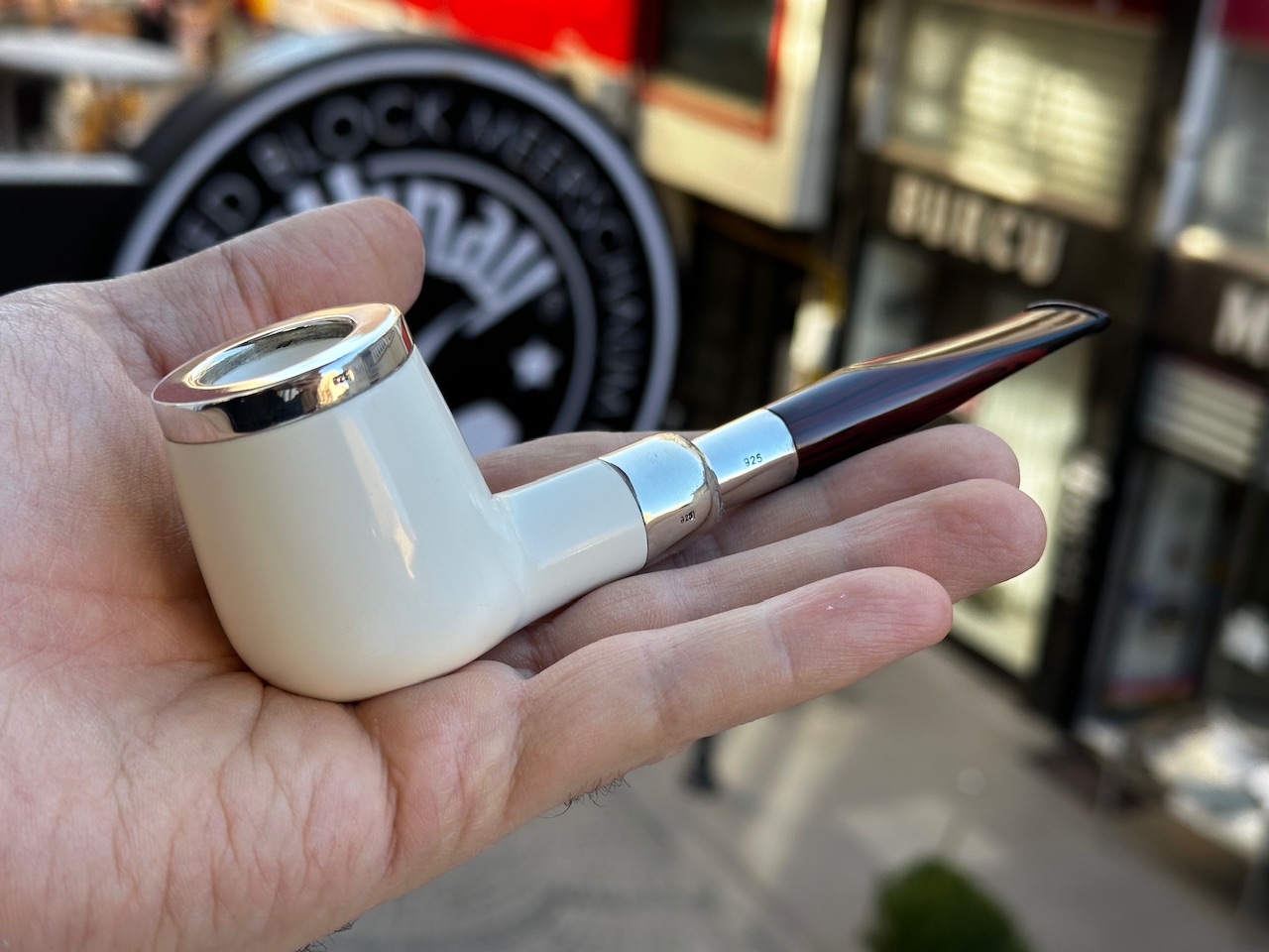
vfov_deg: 30.3
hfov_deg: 39.7
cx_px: 634
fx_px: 1760
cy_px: 476
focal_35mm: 48
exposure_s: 1/396
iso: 64
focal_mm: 6.86
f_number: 1.78
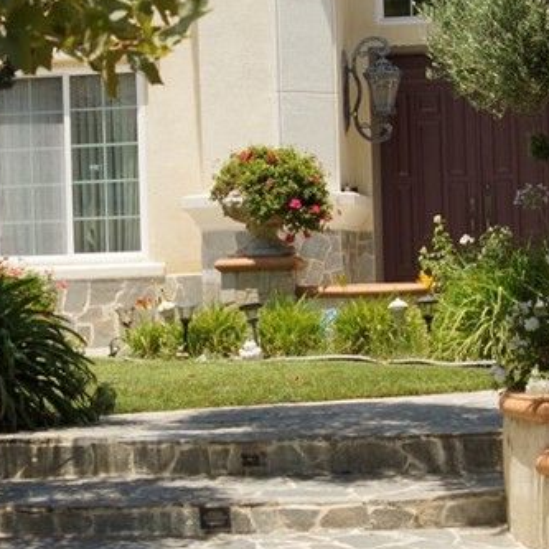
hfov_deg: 12.7
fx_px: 2464
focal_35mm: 137
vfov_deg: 12.7
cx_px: 109
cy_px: 337
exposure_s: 1/400
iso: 100
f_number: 6.3
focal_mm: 35
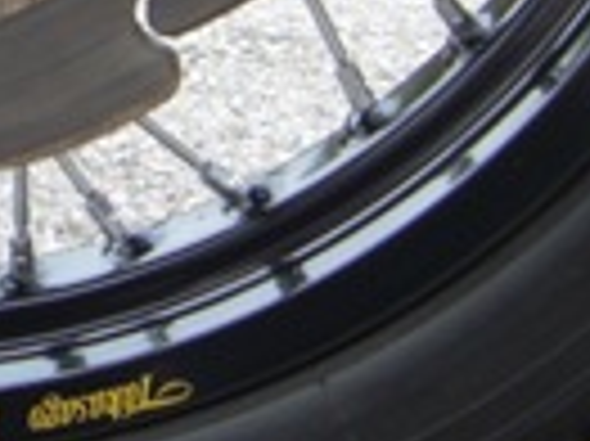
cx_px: -270
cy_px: -320
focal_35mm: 161
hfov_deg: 11.8
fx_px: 2742
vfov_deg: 8.9
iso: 50
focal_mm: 5.8
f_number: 2.7
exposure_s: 1/125
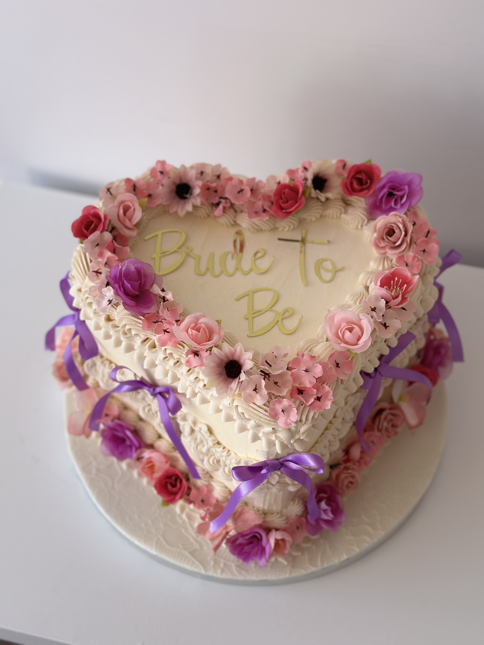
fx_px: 895
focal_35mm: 48
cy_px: 322
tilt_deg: -54.7
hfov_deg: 30.3
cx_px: 242
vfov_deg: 39.7
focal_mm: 6.86
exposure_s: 1/321
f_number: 1.78
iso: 80
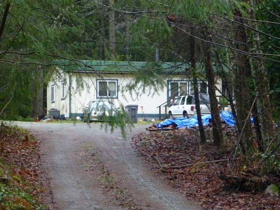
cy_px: 105
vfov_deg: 12.9
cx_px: 140
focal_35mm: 115
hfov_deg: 17.1
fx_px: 930
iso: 800
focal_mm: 20.6
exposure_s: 1/80
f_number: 5.3
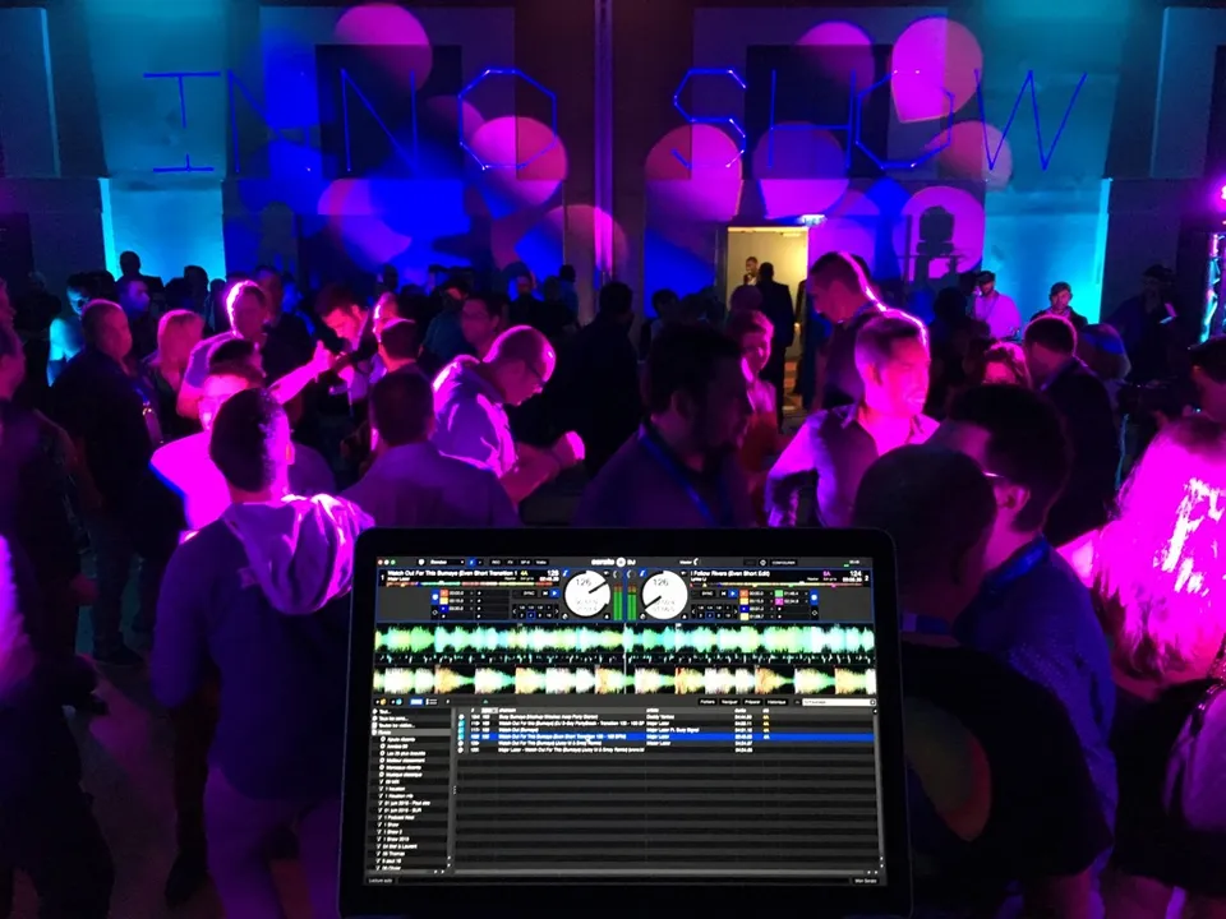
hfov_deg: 61.7
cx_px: 613
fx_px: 1027
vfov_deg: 48.2
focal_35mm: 29
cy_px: 460
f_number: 2.2
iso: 320
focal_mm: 4.15
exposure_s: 1/17
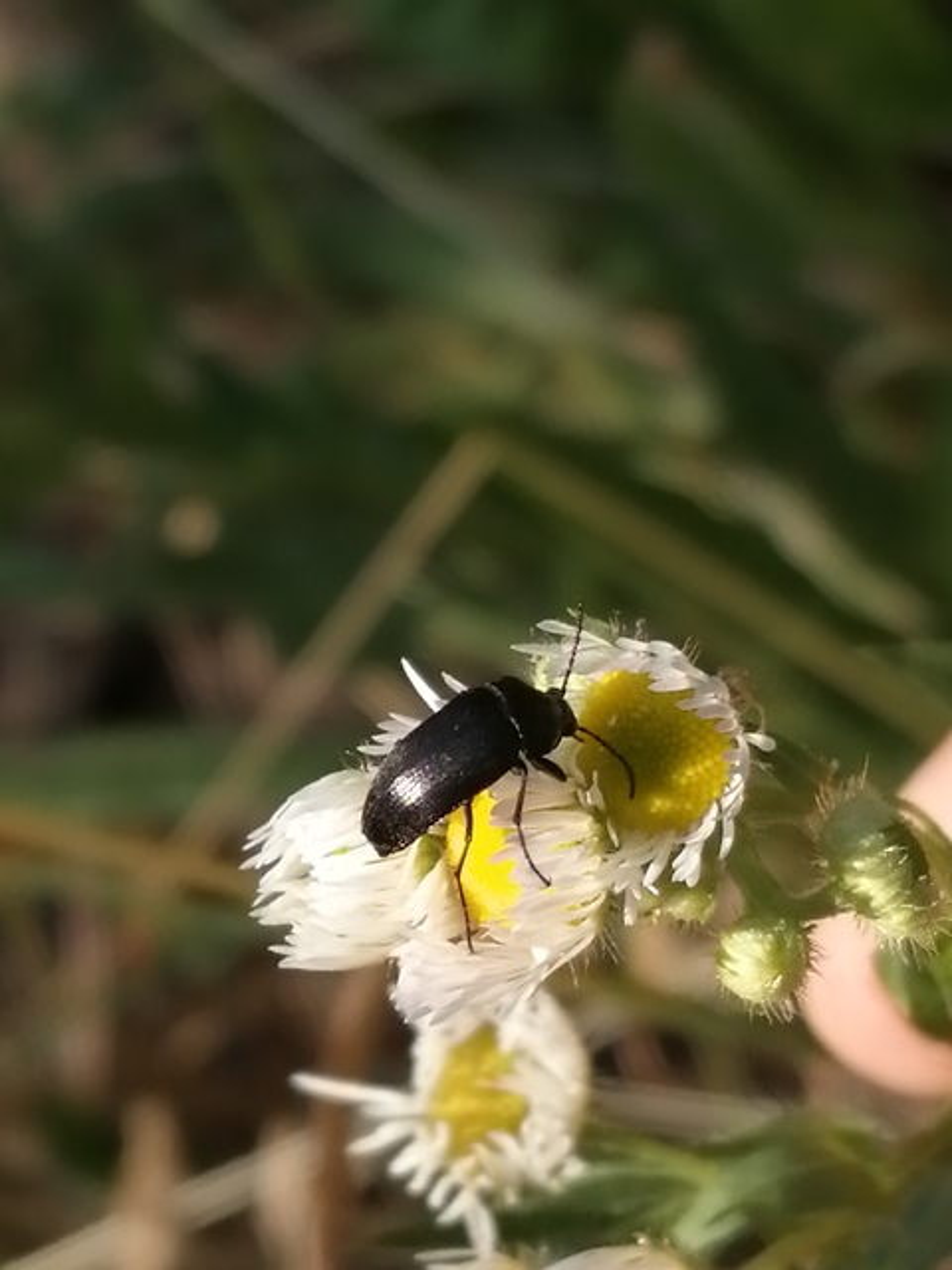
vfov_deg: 18.9
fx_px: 3814
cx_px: 476
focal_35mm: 104
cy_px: 635
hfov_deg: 14.2
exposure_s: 1/855
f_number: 1.8
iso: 50
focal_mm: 3.46
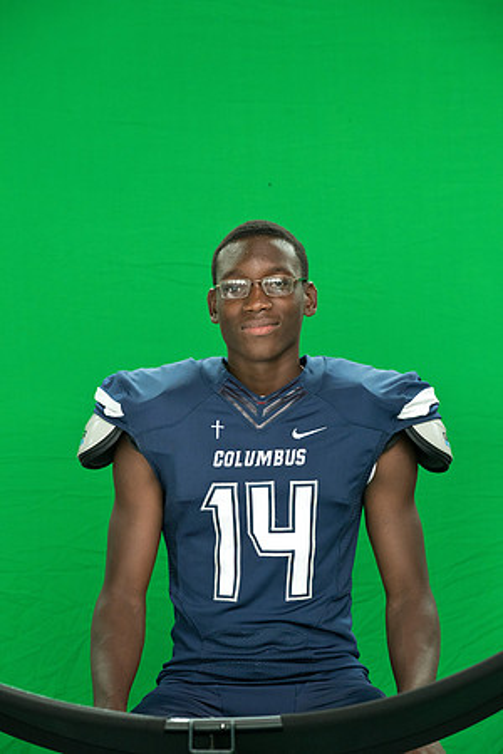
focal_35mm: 150
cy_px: 377
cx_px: 252
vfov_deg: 13.7
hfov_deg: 9.1
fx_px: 3144
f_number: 8
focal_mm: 150
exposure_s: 1/100
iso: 6400
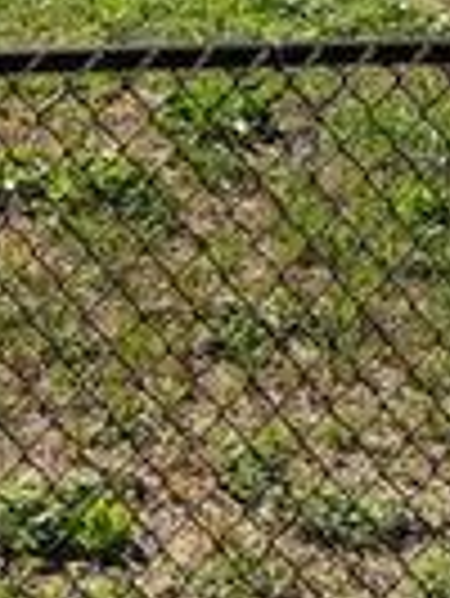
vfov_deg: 14.9
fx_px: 2077
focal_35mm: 120
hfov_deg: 12.3
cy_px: -375
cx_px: 94
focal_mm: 6.76
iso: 80
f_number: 1.78
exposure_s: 1/2710
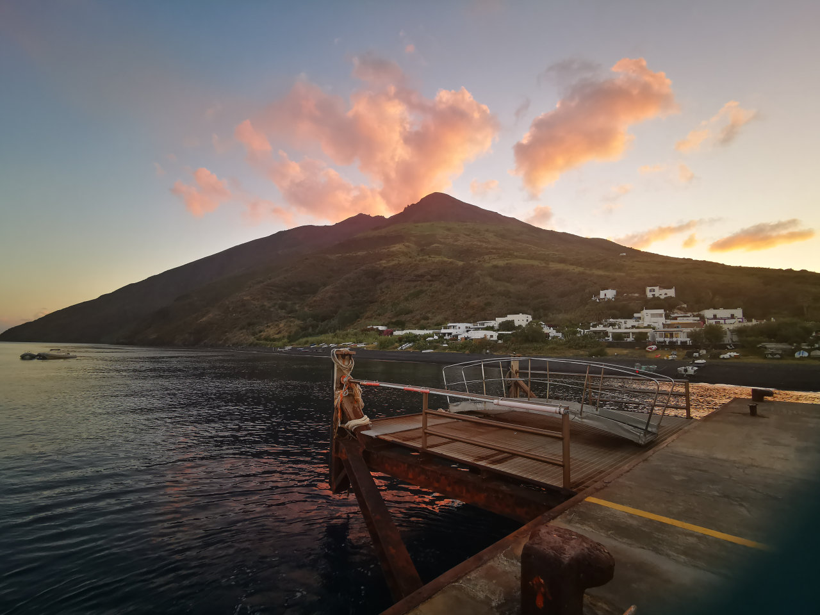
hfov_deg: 94.5
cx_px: 410
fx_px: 379
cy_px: 308
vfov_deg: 78.1
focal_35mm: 16
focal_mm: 2.4
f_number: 2.2
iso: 80
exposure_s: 1/100
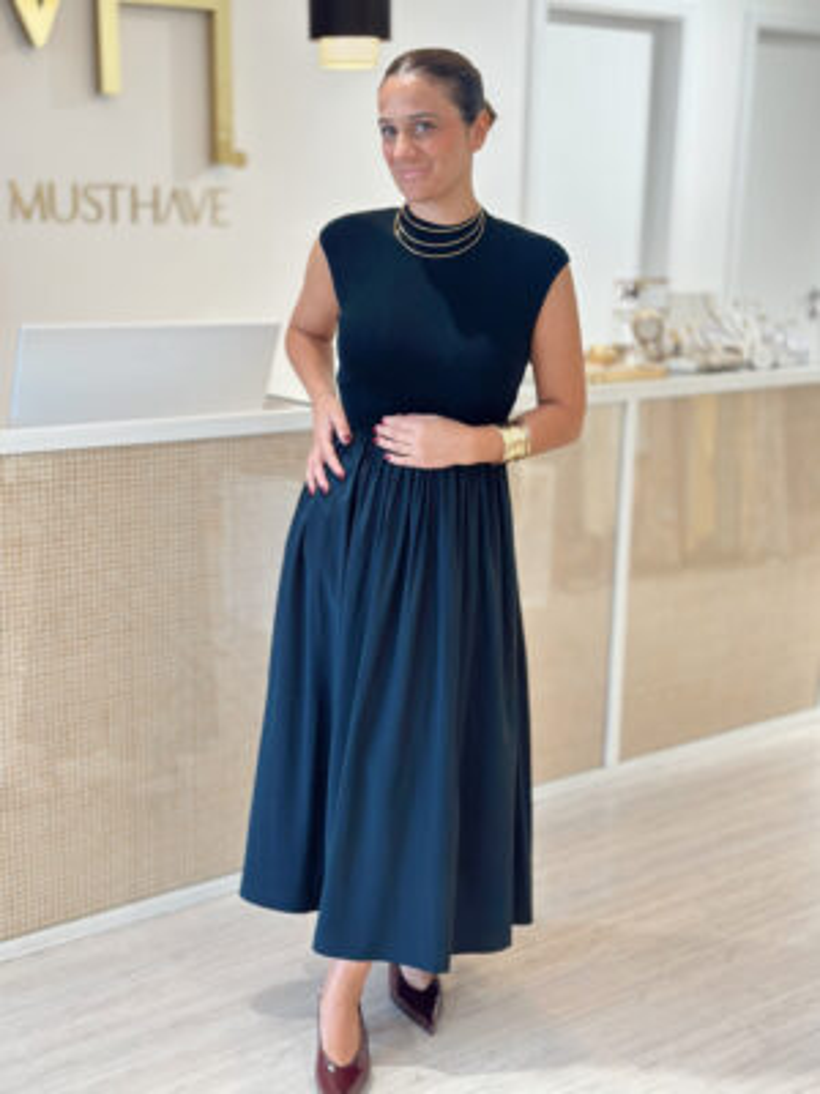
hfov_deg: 30.3
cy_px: 547
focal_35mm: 48
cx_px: 410
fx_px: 1516
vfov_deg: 39.7
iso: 200
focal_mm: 6.86
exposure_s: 1/100
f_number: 1.78
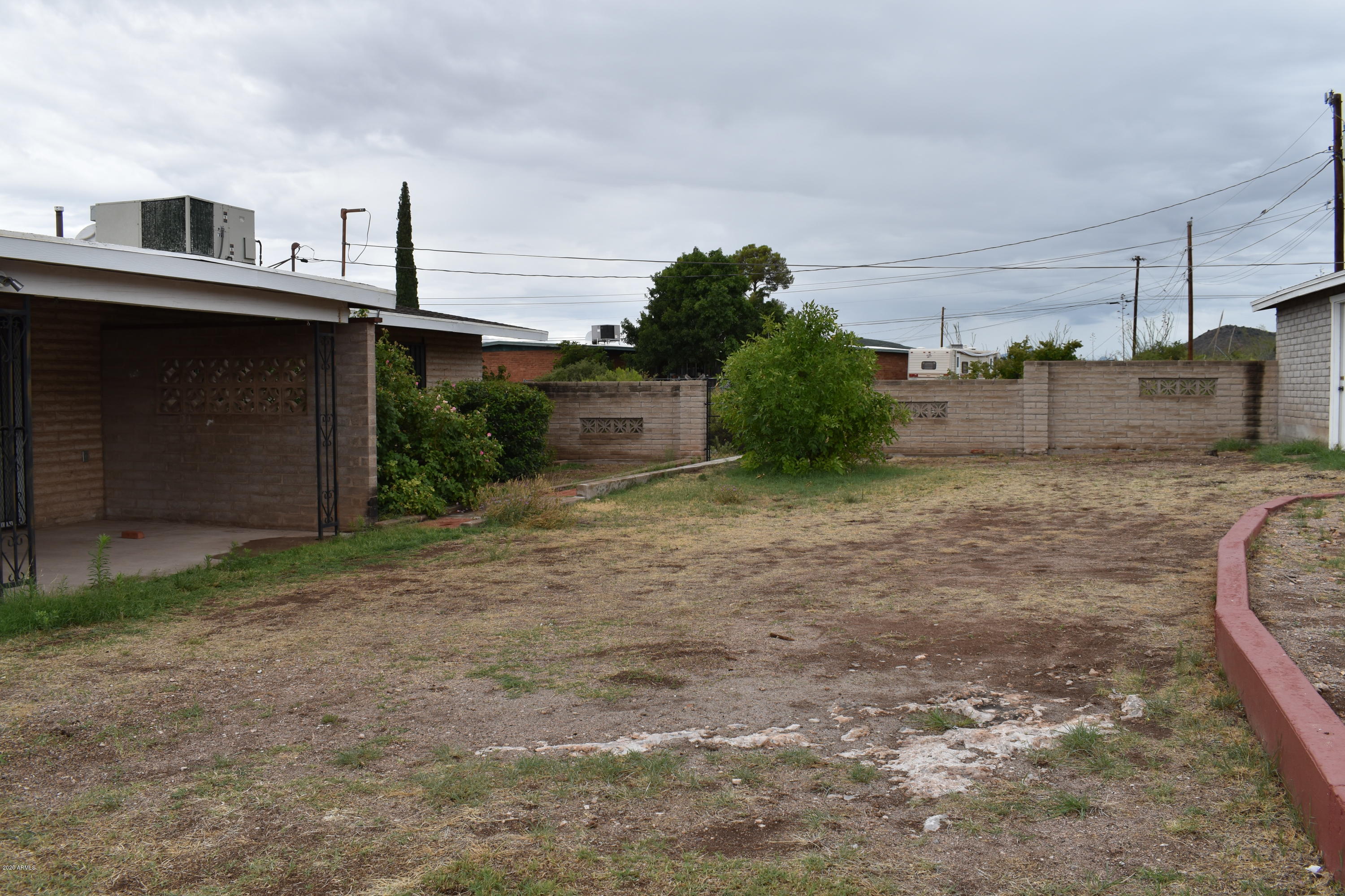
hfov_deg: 61.9
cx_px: 672
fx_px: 1121
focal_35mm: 30
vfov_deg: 43.6
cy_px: 448
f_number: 9
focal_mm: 20
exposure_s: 1/200
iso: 100
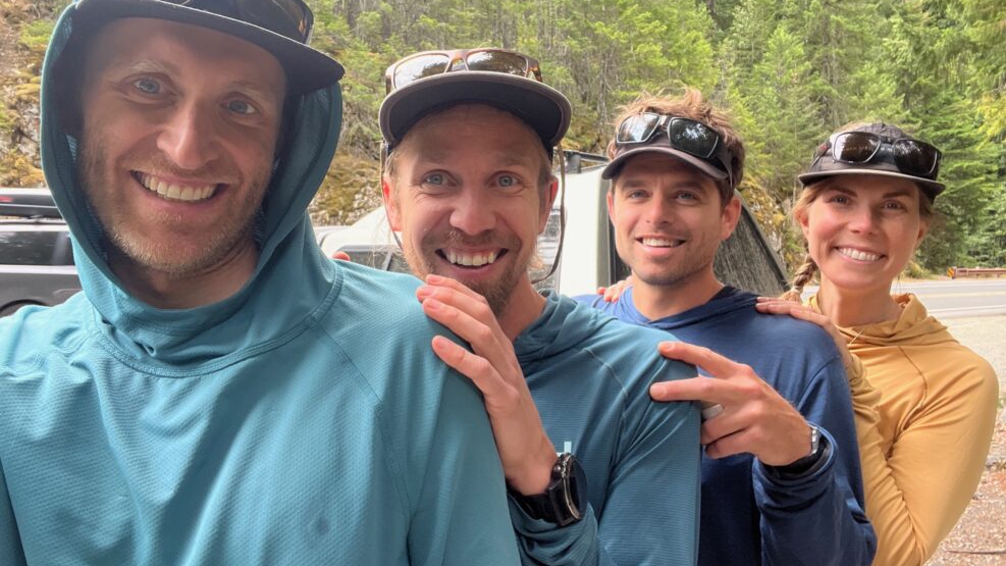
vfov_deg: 44.0
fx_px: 693
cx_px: 506
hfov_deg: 71.9
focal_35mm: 26
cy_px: 215
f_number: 2.2
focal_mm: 2.71
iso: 80
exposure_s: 1/121
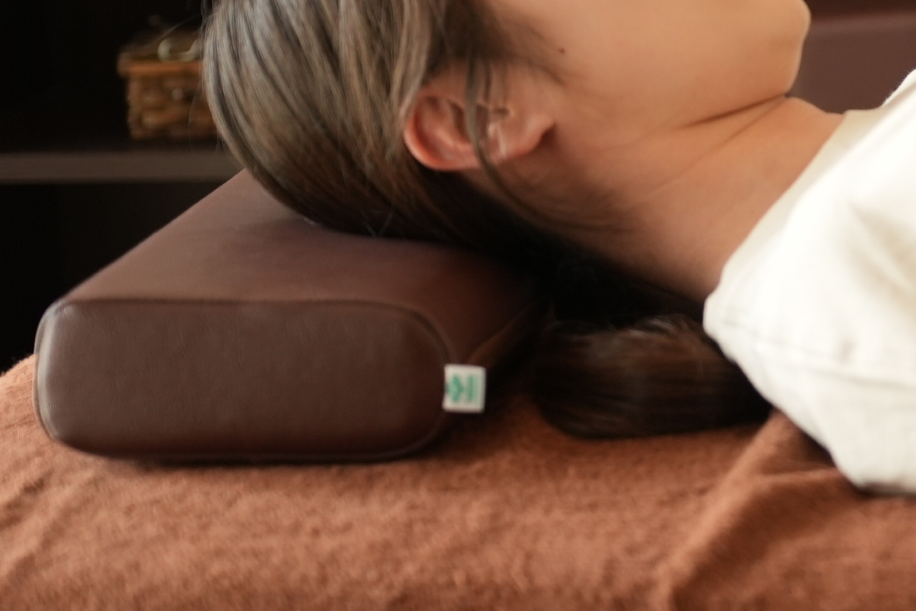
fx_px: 4580
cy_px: -288
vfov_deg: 7.5
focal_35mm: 180
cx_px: 1596
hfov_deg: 10.8
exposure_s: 1/250
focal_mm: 43
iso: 400
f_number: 2
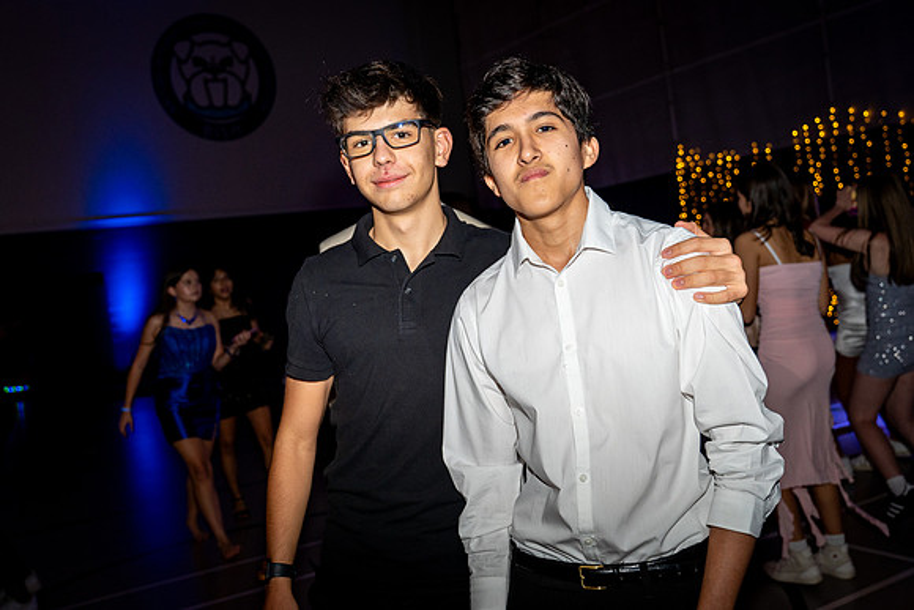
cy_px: 302
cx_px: 424
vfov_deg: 35.8
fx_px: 945
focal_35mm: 37
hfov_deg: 51.6
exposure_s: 1/80
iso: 1250
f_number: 4
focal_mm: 33
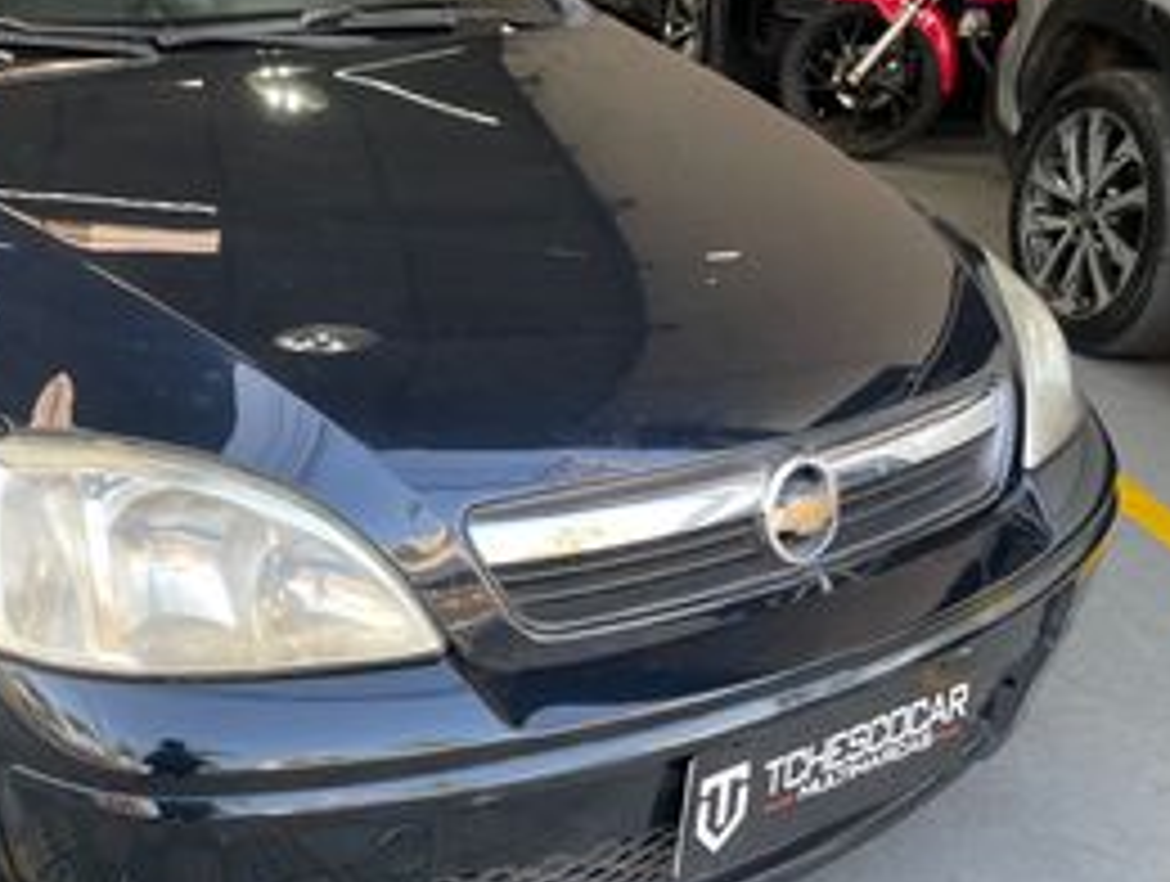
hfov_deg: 39.1
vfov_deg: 30.9
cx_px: 270
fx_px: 1592
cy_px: 364
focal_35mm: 47
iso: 64
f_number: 1.6
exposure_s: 1/120
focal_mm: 4.2
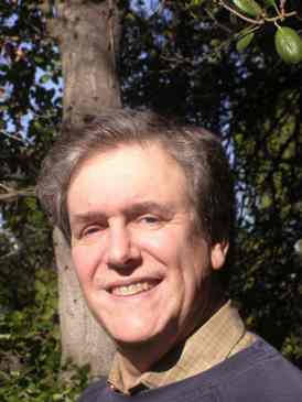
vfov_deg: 17.1
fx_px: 1337
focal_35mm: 115
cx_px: 151
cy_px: 201
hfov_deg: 12.9
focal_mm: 17.4
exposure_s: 1/302
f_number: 4.9
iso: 100
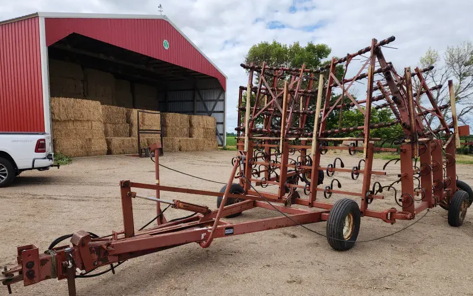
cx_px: 232
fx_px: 322
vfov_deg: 49.0
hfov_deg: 72.5
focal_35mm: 25
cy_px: 175
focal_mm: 6.4
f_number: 1.8
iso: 12
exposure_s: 1/992
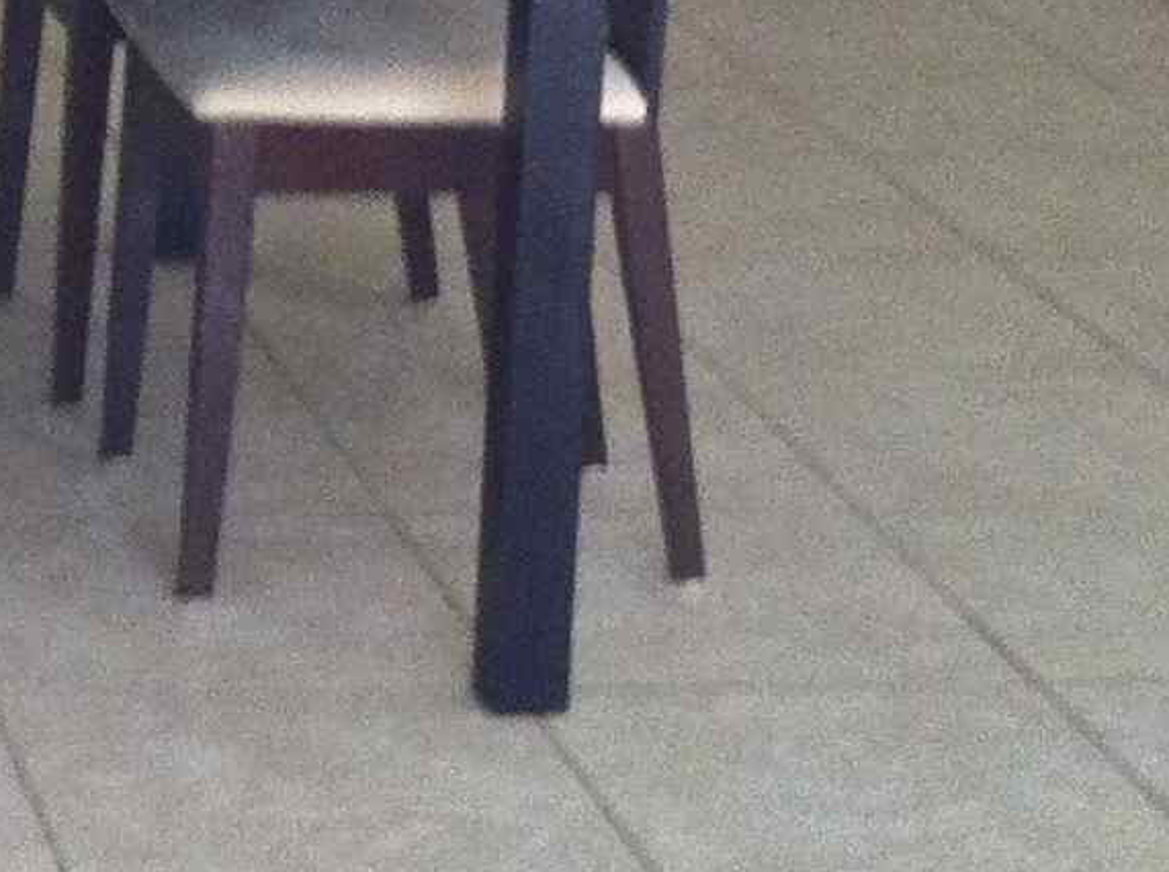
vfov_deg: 9.2
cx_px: -205
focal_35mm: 159
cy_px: -57
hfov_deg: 12.2
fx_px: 5359
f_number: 2.8
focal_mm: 3.85
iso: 200
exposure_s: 1/15
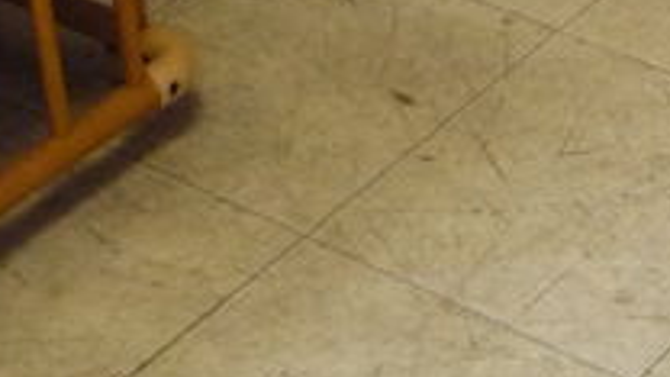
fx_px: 2789
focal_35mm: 157
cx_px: 1066
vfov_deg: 7.3
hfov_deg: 12.8
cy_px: -461
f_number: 3.3
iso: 400
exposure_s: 1/30
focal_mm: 5.2
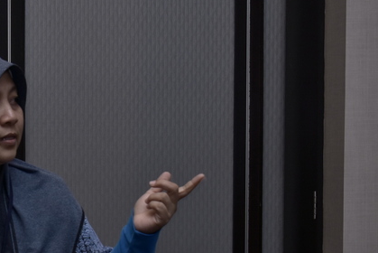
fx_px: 1355
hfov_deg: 15.8
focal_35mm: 129
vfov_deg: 10.6
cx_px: 66
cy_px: 220
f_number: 6.3
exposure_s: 1/50
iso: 320
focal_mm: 45
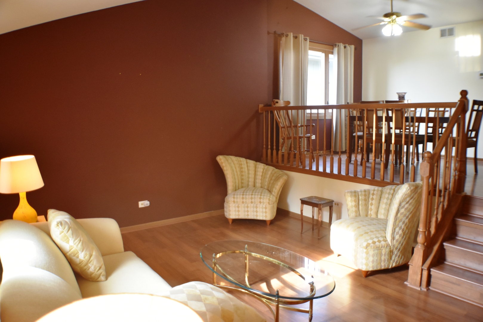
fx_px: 463
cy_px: 161
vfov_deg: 38.4
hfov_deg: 55.1
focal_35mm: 34
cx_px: 242
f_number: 3.8
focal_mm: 23
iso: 1100
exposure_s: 1/60
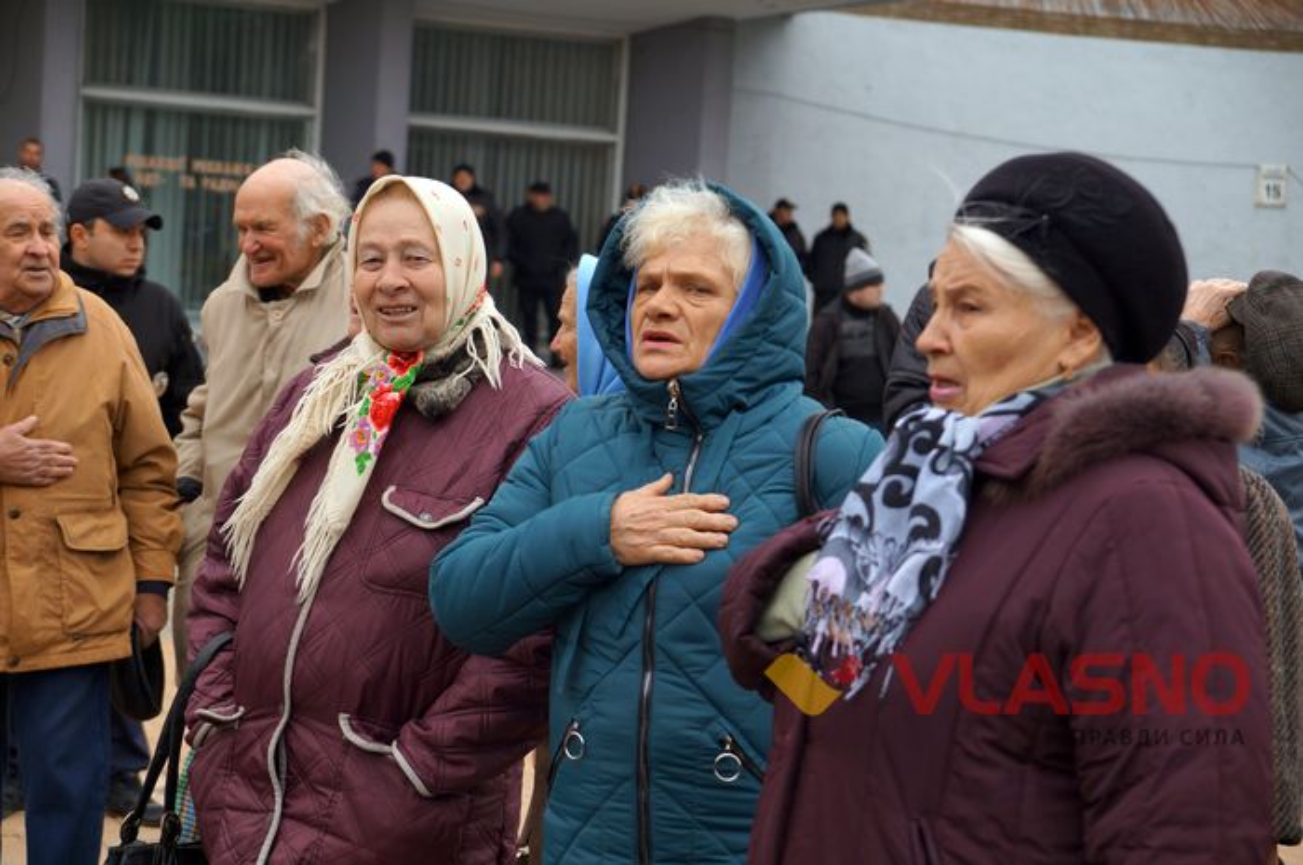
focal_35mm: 90
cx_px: 652
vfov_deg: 15.2
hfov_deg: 22.6
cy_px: 432
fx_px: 3254
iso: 125
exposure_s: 1/160
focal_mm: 60
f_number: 5
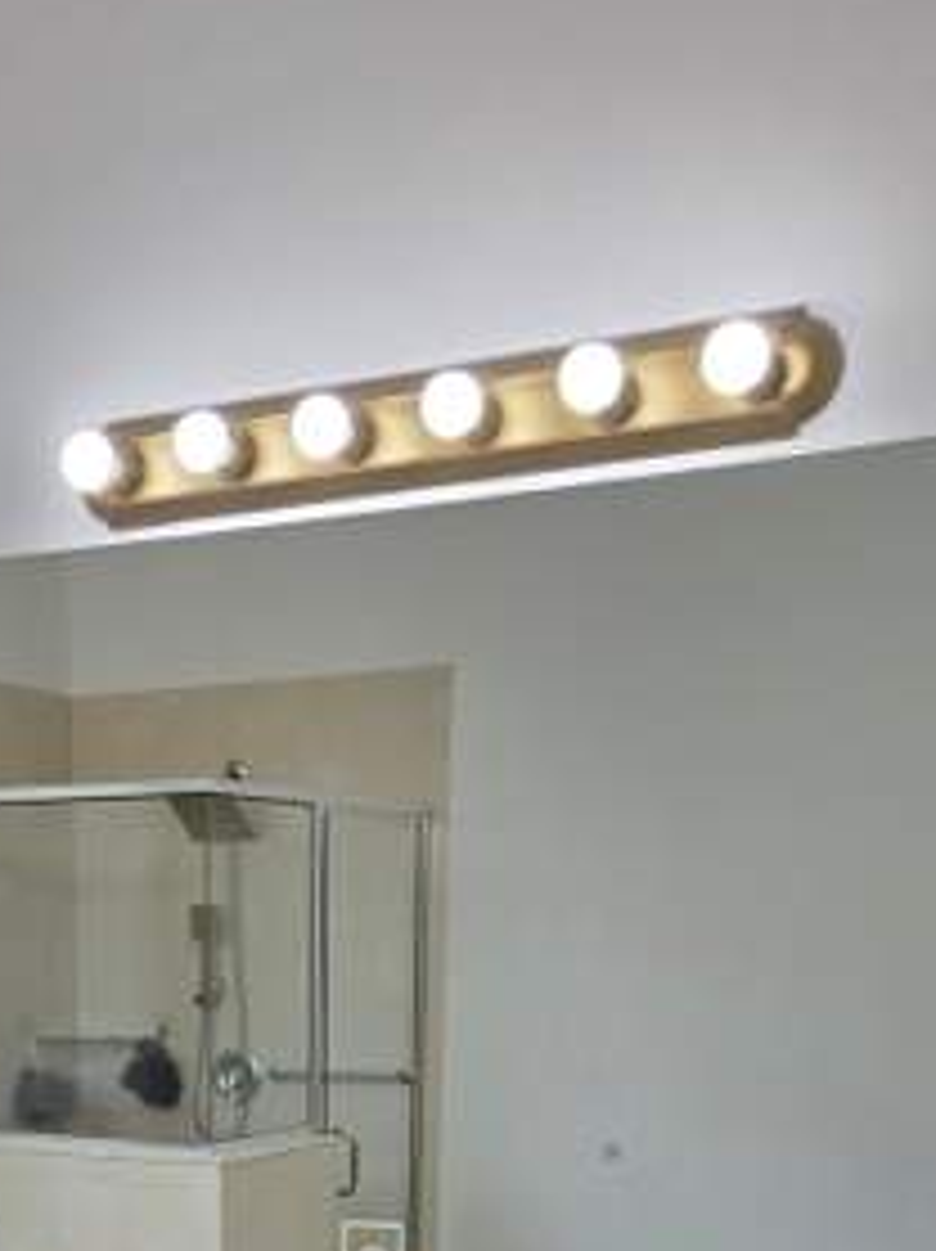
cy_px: 1372
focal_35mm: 53
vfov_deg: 32.0
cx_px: 216
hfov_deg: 27.1
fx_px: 1914
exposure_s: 1/128
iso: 25
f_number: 1.8
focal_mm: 5.4
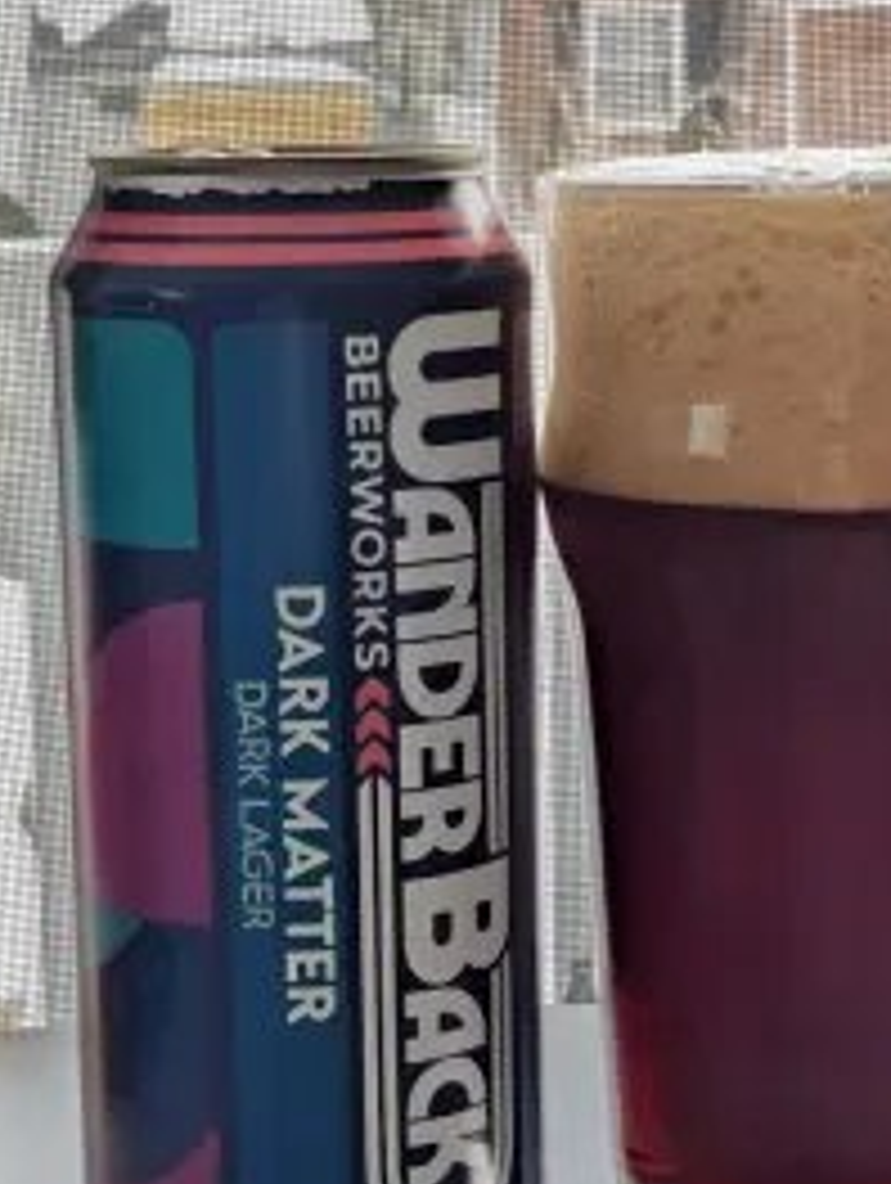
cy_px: 644
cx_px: 574
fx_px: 2499
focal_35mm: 73
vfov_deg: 26.6
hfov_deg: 20.2
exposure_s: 1/117
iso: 41
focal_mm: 6.81
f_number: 1.85
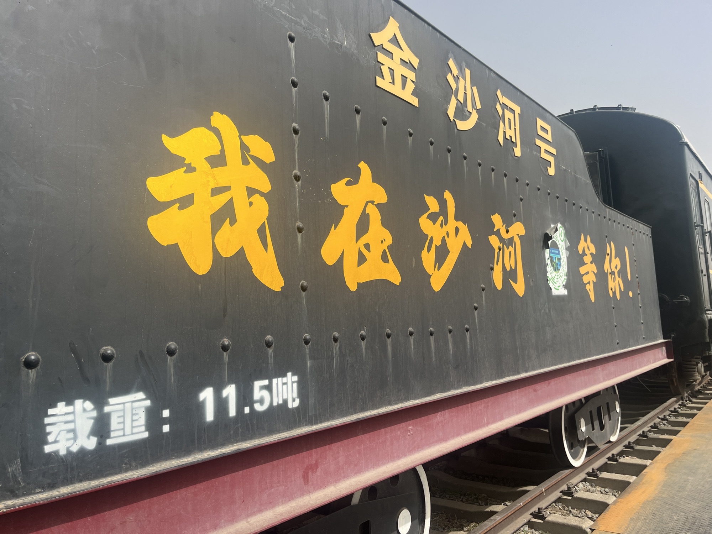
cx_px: 356
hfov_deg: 67.3
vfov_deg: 53.1
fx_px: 535
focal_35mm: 26
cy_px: 267
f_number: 1.6
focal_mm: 5.1
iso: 50
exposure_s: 1/3049
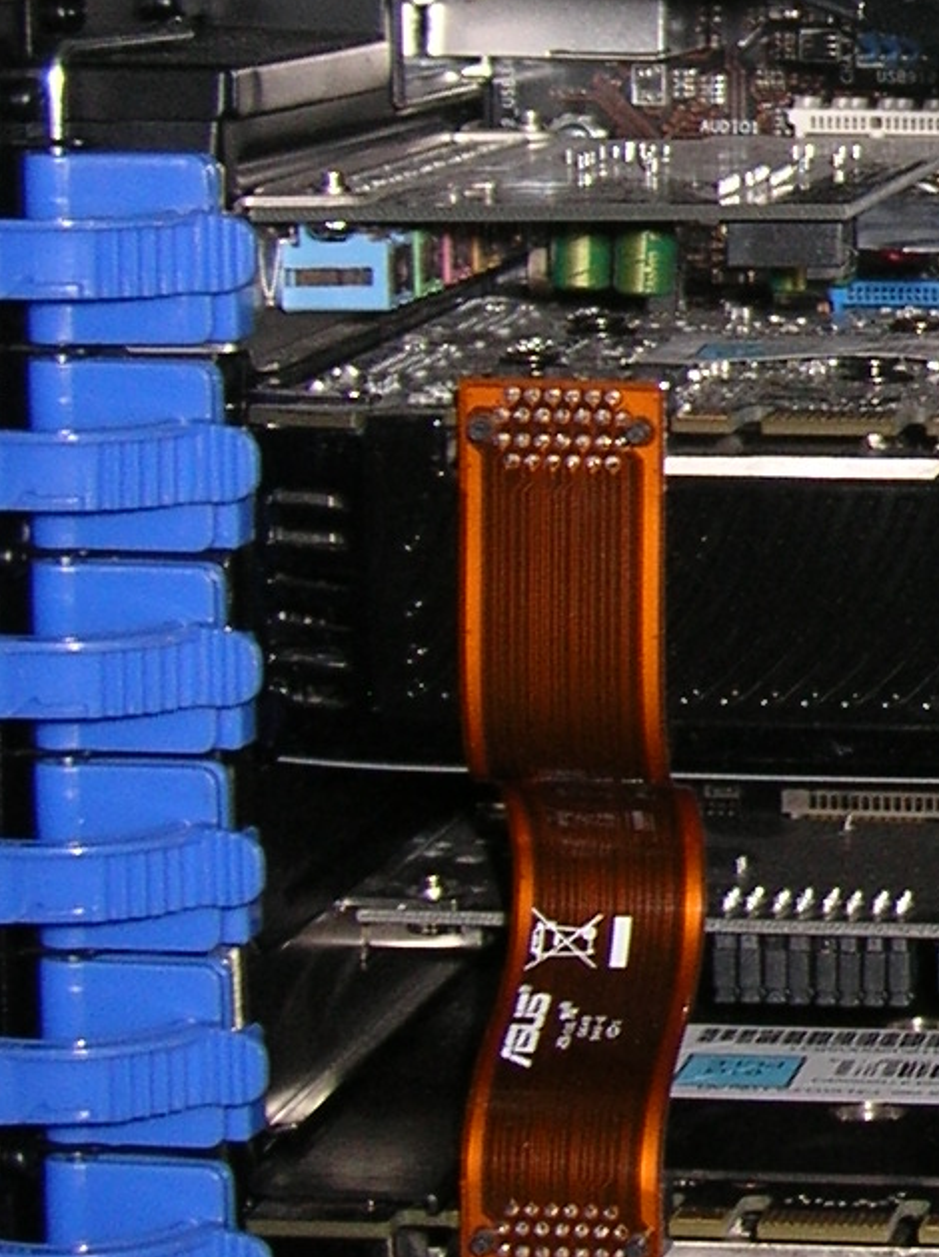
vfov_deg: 15.1
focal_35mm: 131
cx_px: 1686
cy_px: 550
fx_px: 4749
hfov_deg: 10.6
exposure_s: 1/60.1
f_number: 2.7
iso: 50
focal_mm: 6
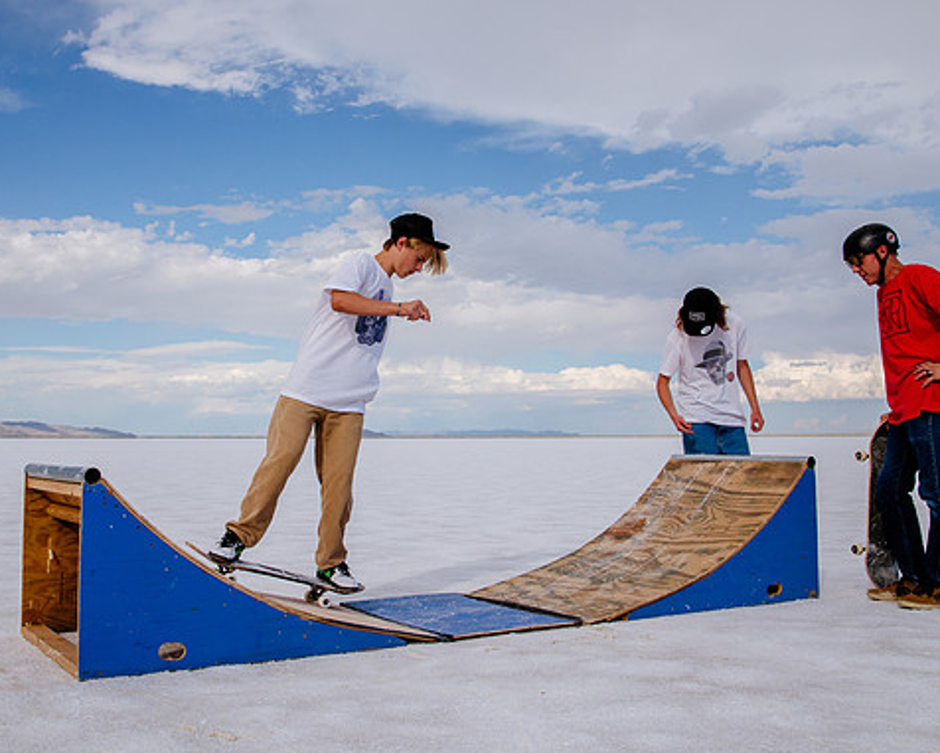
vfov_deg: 37.3
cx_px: 382
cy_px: 331
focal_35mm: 40
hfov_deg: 45.6
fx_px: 1113
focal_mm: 30
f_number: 10
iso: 250
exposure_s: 1/1250
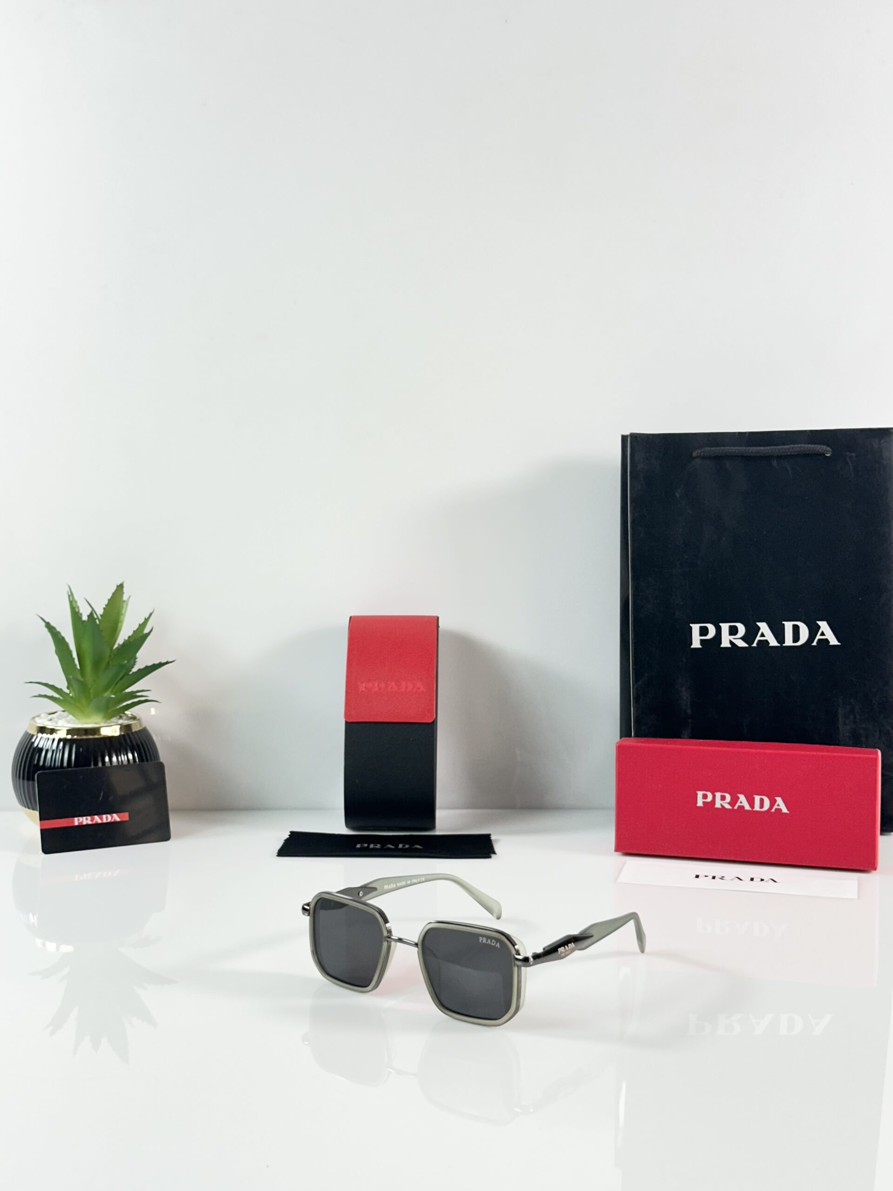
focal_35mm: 48
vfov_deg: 39.7
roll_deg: -0.1
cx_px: 446
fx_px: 1651
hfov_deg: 30.3
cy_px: 596
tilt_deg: -5.5
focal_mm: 6.86
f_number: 1.78
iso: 80
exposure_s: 1/100
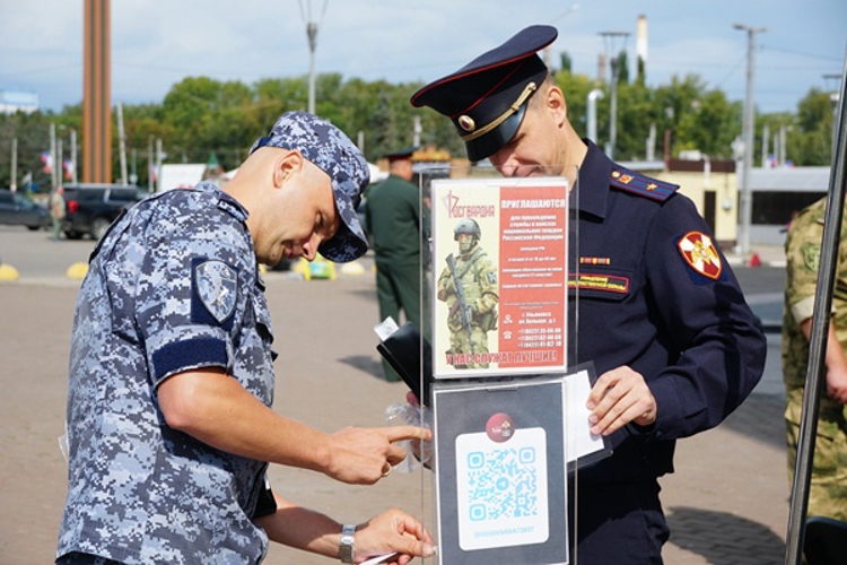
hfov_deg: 29.2
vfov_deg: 19.7
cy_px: 282
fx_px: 1623
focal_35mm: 69
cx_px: 424
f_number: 5.6
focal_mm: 46
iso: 100
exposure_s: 1/400
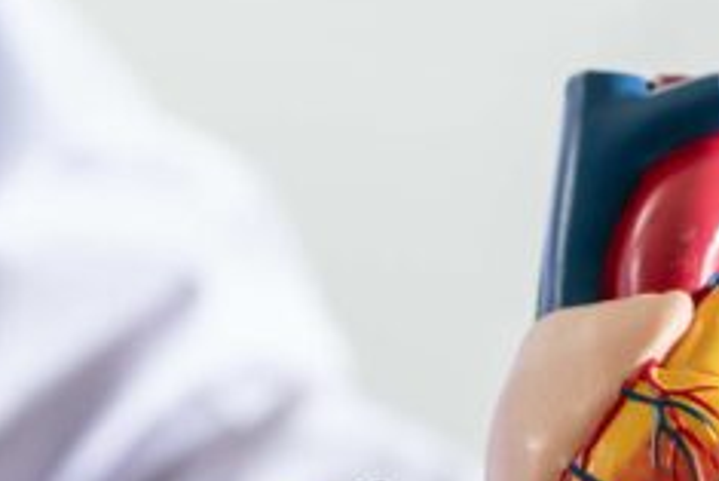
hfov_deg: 5.6
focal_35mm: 370
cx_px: 425
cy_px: 780
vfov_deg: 3.7
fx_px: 7394
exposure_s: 1/125
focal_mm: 85
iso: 400
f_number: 1.8
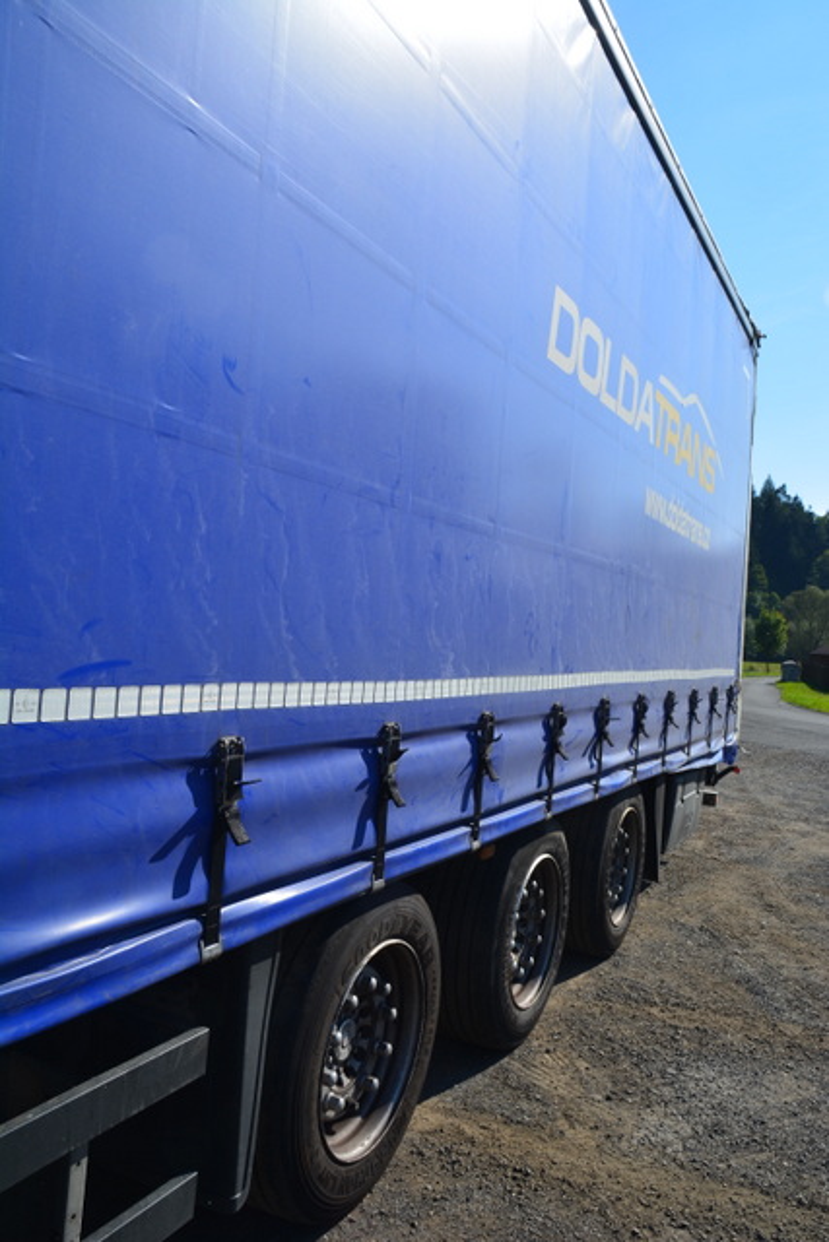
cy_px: 621
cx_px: 414
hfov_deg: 43.6
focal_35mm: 30
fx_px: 1036
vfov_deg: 61.9
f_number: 11
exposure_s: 1/125
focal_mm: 20
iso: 100
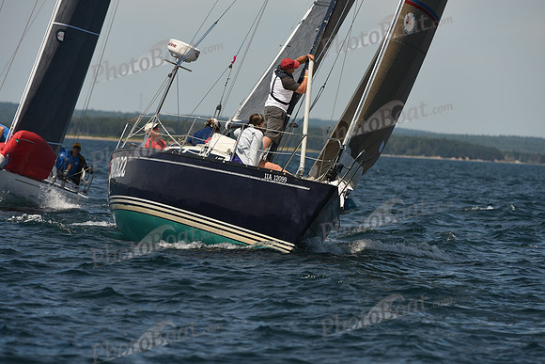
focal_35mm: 350
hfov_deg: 5.9
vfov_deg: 3.9
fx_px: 5300
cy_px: 182
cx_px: 272
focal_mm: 350
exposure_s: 1/1000
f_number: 6.3
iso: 250
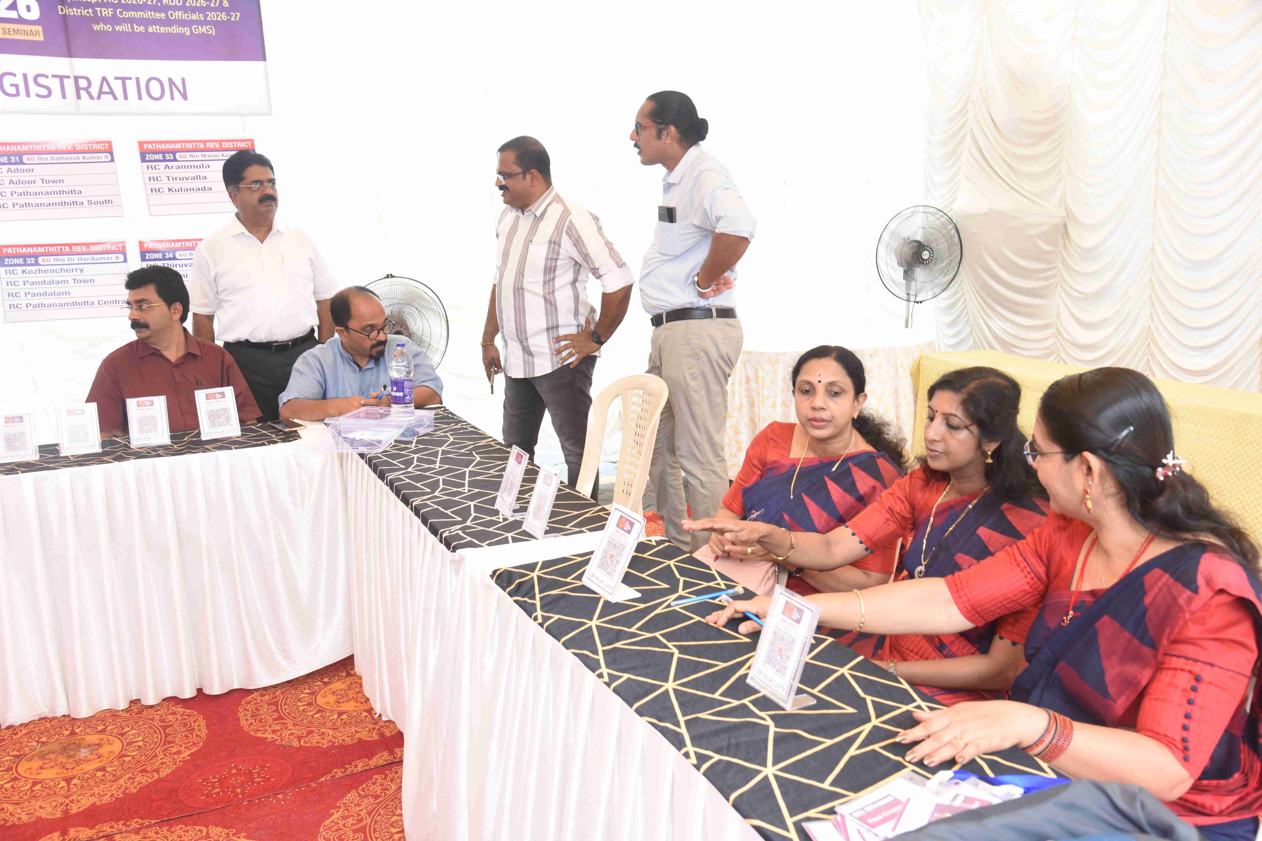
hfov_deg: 58.7
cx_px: 631
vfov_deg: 41.1
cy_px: 420
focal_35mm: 32
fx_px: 1122
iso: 500
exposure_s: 1/125
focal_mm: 32
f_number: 6.3
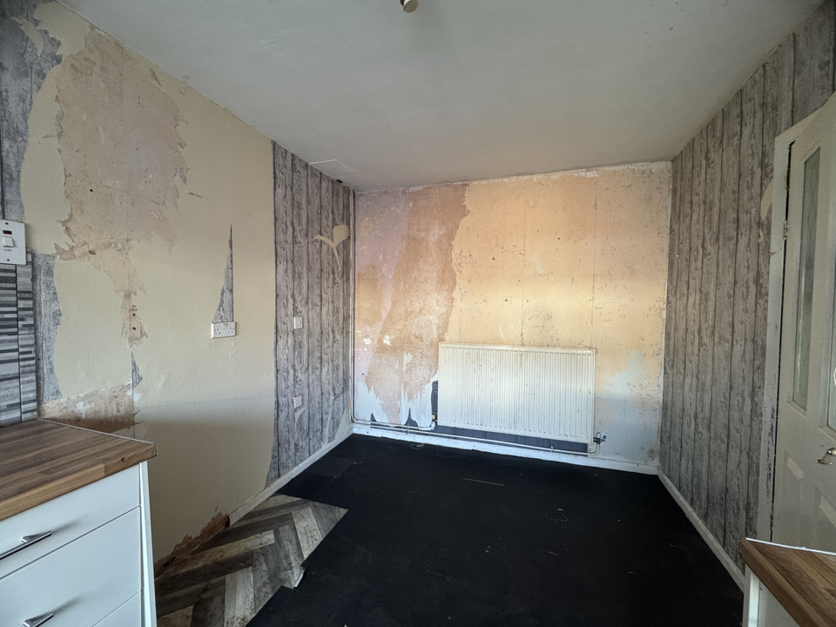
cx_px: 418
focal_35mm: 14
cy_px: 314
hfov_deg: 102.1
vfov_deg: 85.7
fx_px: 338
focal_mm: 2.22
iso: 320
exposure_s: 1/70
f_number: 2.2
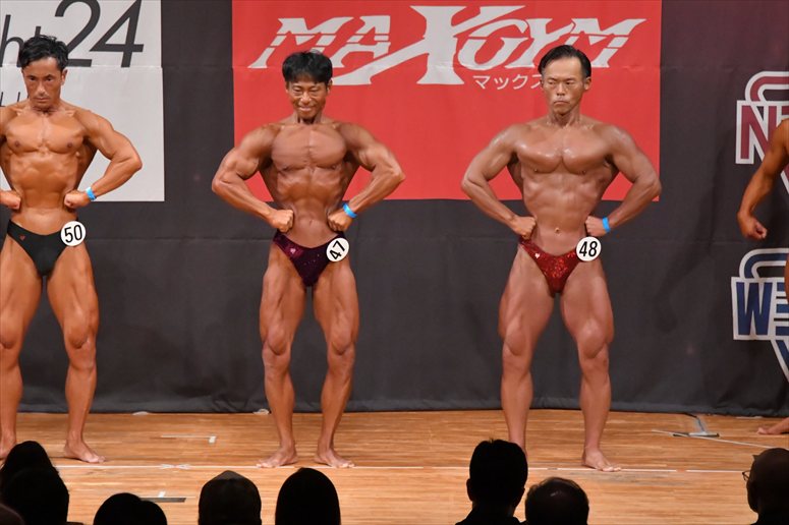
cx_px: 394
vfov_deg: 5.1
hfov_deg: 7.6
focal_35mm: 270
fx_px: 5915
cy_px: 262
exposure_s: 1/400
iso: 9000
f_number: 5.6
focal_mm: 180
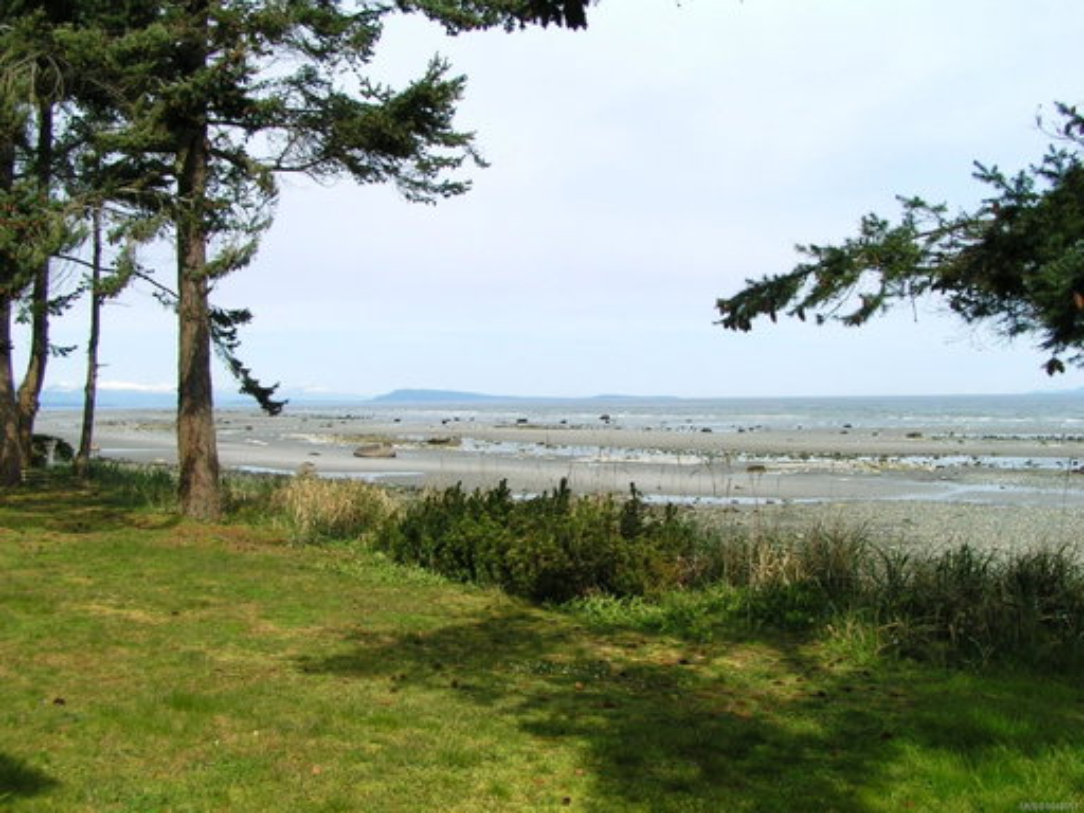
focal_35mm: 38
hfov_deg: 49.0
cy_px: 406
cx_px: 542
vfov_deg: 37.7
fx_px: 1190
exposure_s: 1/320
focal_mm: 5.8
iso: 50
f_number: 5.6
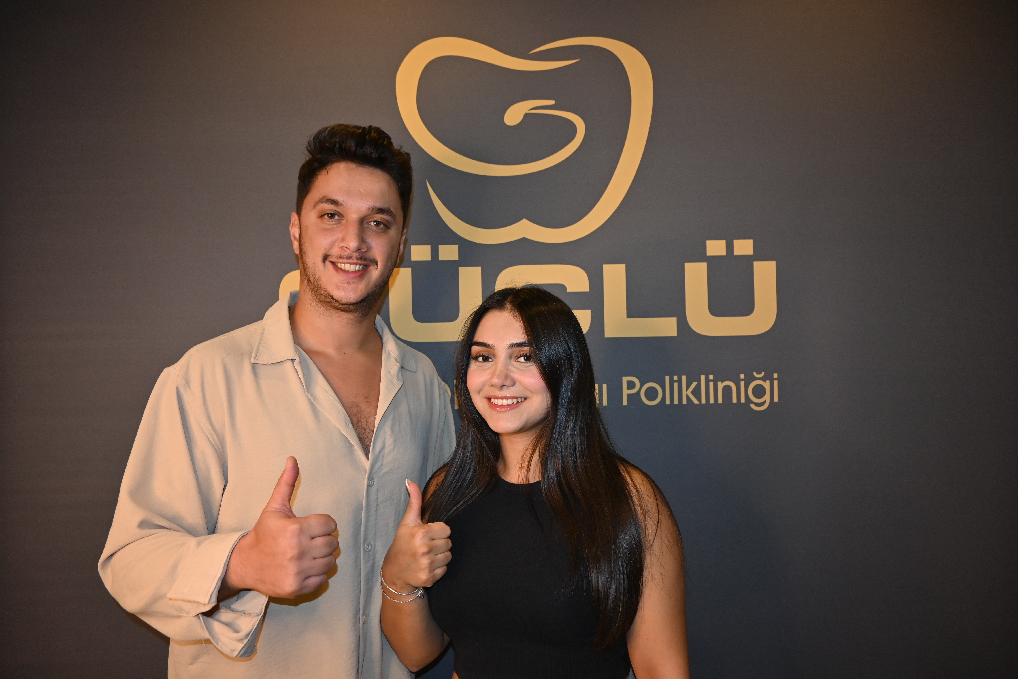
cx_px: 509
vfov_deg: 53.1
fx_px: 679
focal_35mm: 24
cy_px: 340
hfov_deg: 73.7
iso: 400
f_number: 3.5
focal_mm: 16
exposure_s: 1/100
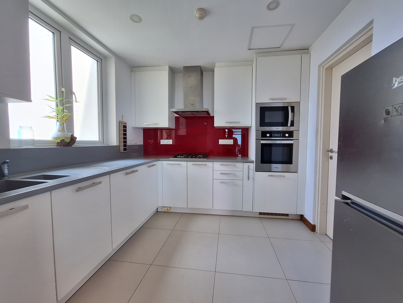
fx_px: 151
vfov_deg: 89.9
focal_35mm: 13
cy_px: 152
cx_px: 202
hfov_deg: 106.2
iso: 80
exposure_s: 1/120
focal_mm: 1.74
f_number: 2.2
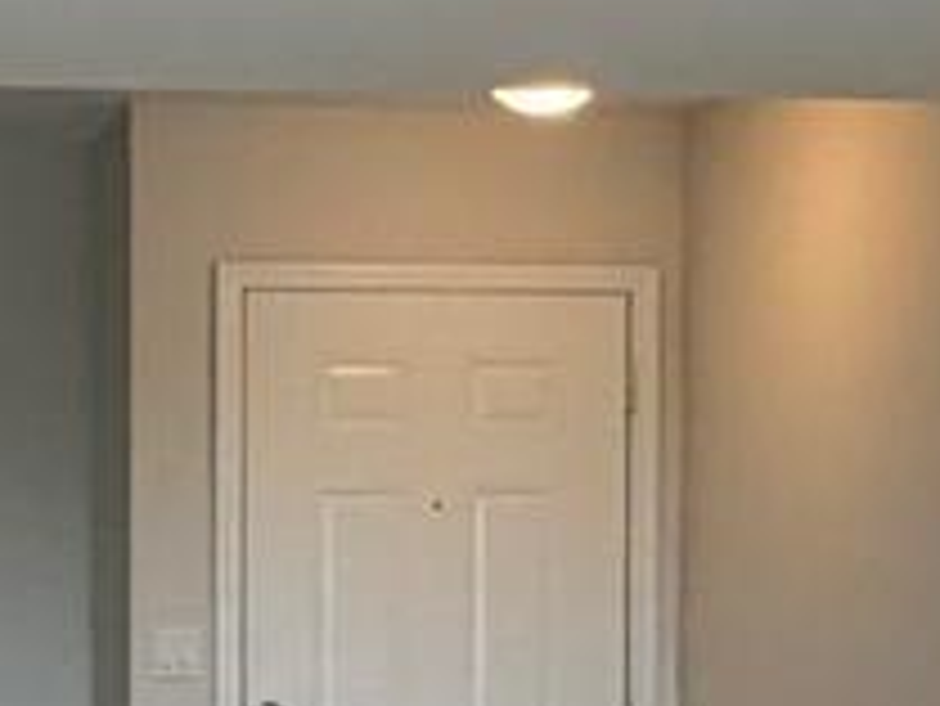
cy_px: 702
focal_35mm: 107
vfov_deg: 13.7
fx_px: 2907
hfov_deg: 17.9
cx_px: -9
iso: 200
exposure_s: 1/120
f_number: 2.2
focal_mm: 2.22
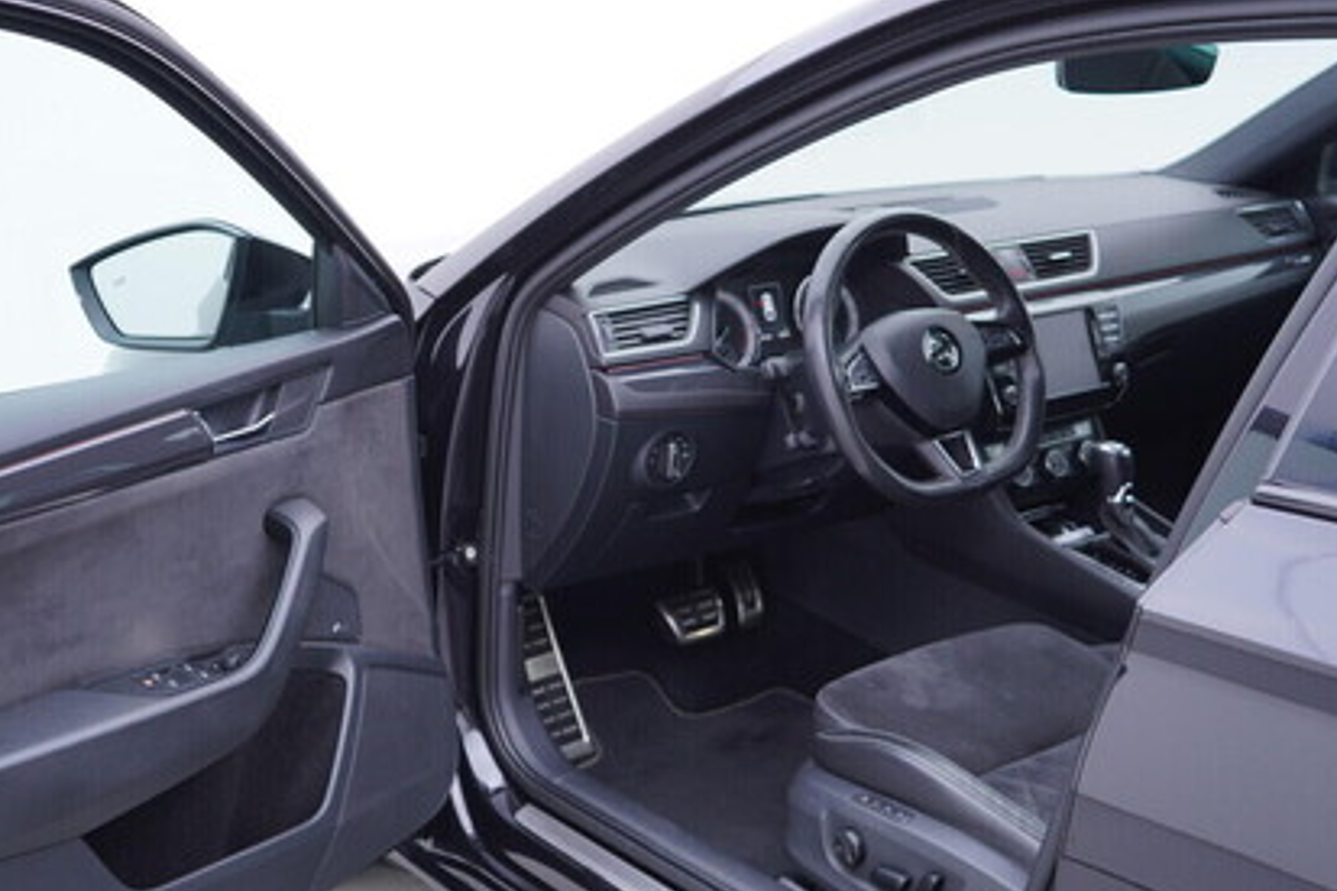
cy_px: 507
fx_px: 1782
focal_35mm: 48
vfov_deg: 28.0
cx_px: 476
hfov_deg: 40.7
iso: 125
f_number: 2.8
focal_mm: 24
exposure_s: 1/40
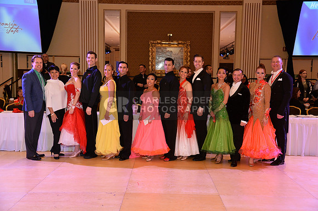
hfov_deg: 48.5
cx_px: 159
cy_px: 106
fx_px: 353
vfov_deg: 33.3
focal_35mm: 40
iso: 2000
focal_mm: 40
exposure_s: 1/250
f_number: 5
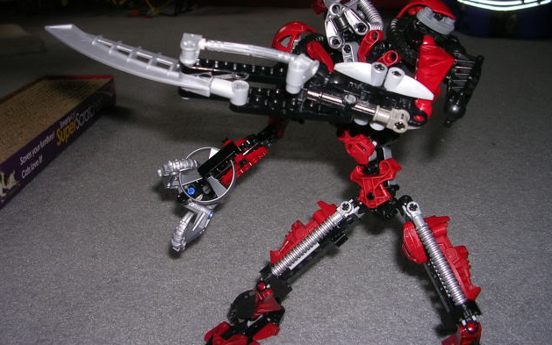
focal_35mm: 41
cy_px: 138
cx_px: 278
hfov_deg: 48.2
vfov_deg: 31.2
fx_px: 617
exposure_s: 1/60.1
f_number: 2.8
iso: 50
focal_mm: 5.8
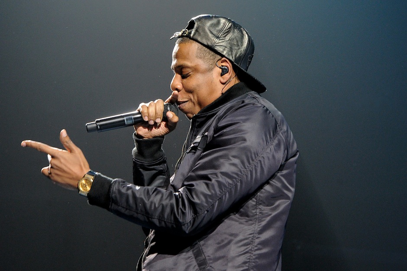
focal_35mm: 150
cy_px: 136
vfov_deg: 9.1
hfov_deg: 13.7
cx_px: 204
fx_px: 1695
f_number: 6.3
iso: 2500
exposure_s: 1/320
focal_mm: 150
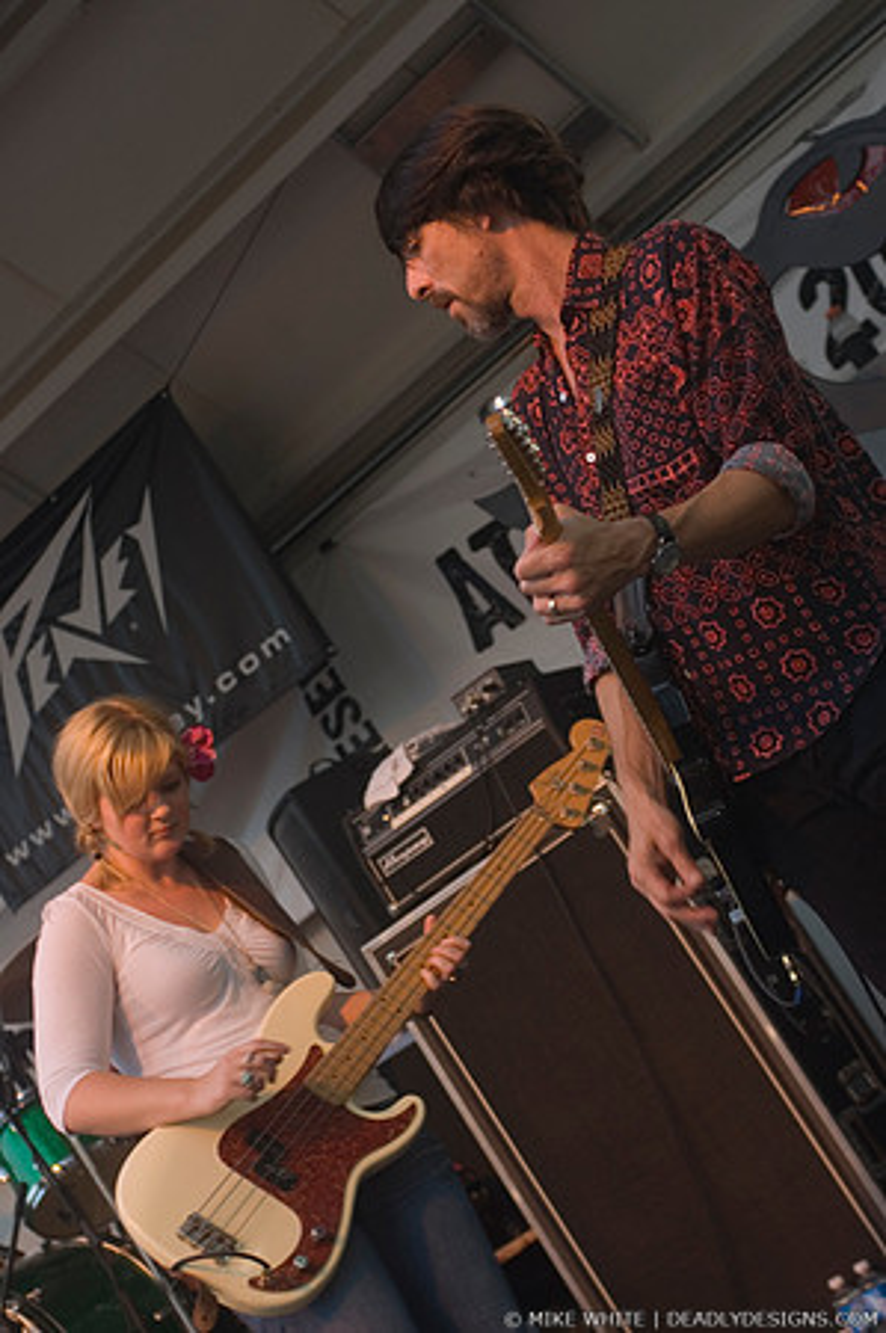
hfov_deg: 18.9
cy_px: 666
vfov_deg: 28.1
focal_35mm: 72
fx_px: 2664
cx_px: 443
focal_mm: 48
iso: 200
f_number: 4
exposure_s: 1/125
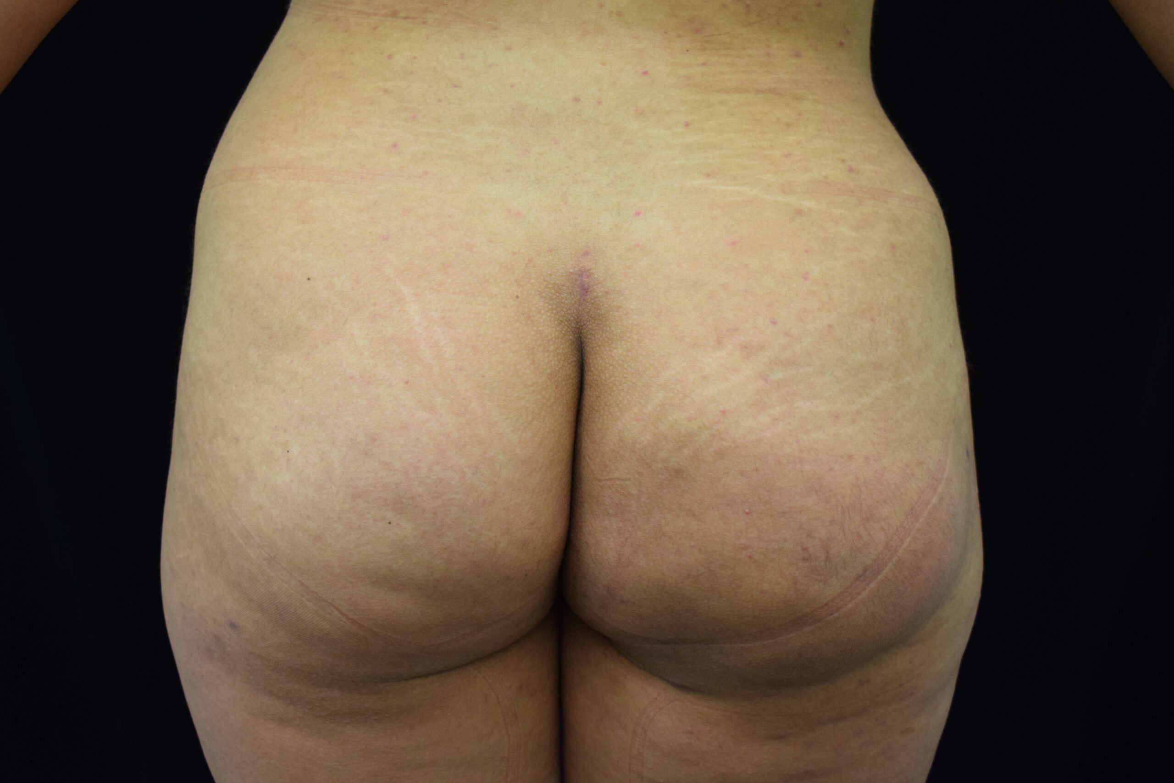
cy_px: 392
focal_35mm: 60
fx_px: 1957
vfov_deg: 22.6
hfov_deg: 33.4
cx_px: 587
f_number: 4.8
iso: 1000
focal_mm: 40
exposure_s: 1/60
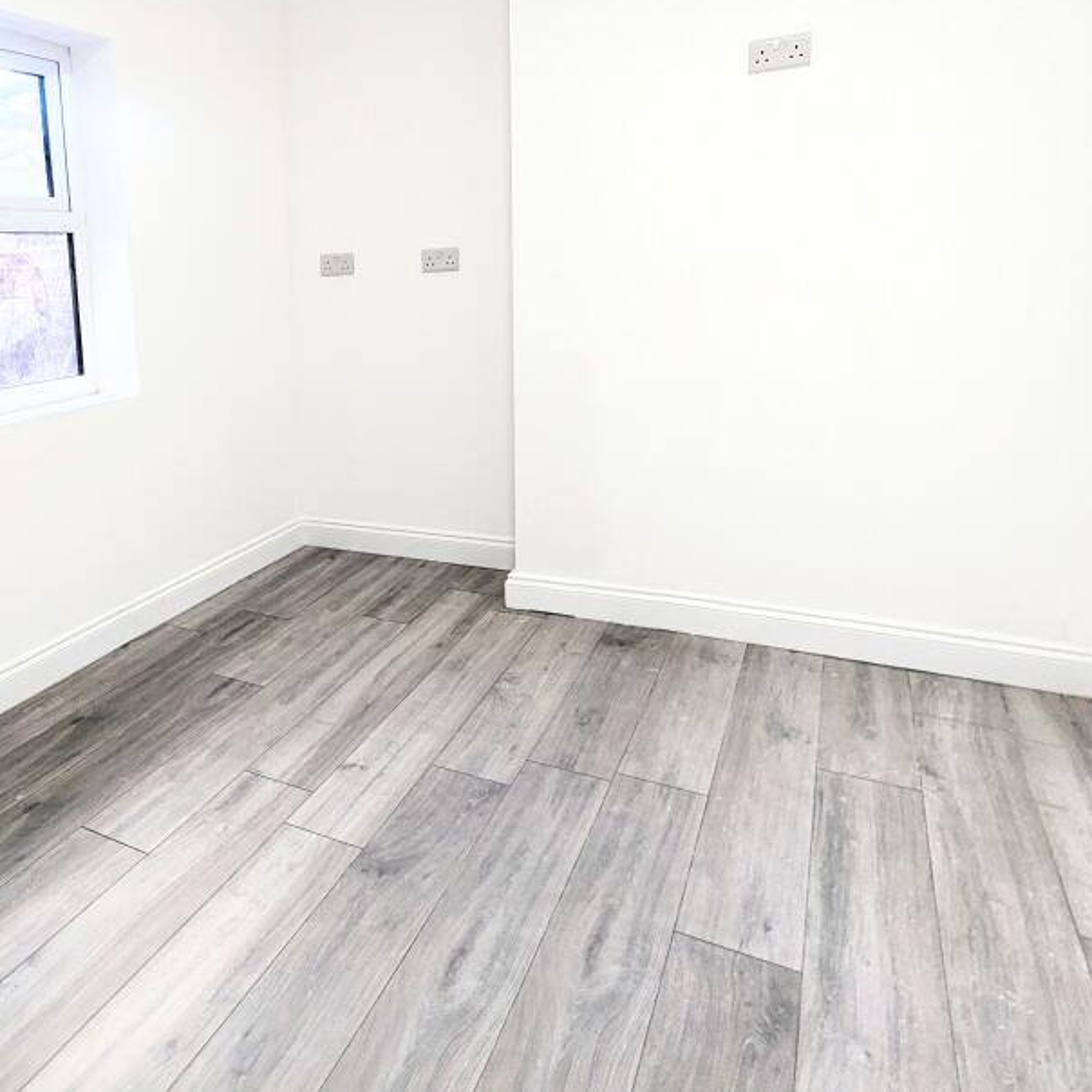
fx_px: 857
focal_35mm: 24
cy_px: 397
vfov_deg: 63.9
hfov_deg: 61.8
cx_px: 289
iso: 70
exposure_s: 1/62.3
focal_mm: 2.35
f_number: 2.2
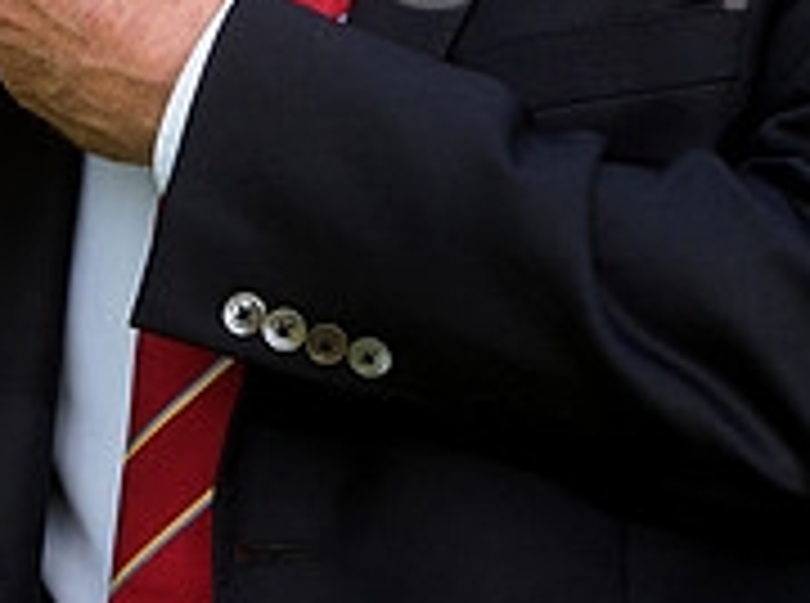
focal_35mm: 385
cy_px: -523
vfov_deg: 3.8
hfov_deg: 5.2
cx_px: 258
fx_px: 8985
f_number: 6.3
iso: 200
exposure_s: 1/200
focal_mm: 95
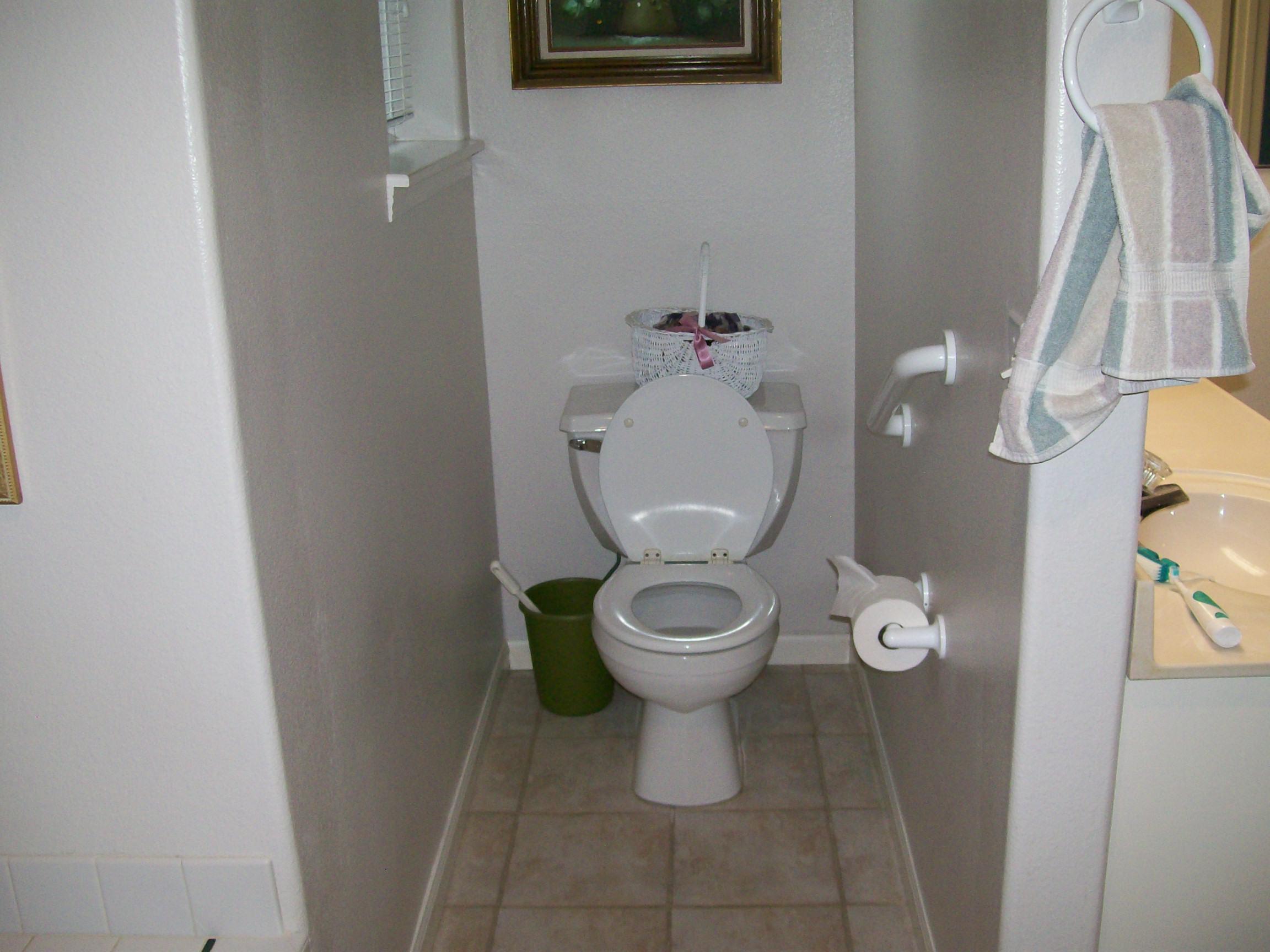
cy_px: 476
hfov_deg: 51.4
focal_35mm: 36
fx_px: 1321
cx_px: 635
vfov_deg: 39.7
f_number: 2.7
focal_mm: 6
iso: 140
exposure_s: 1/64
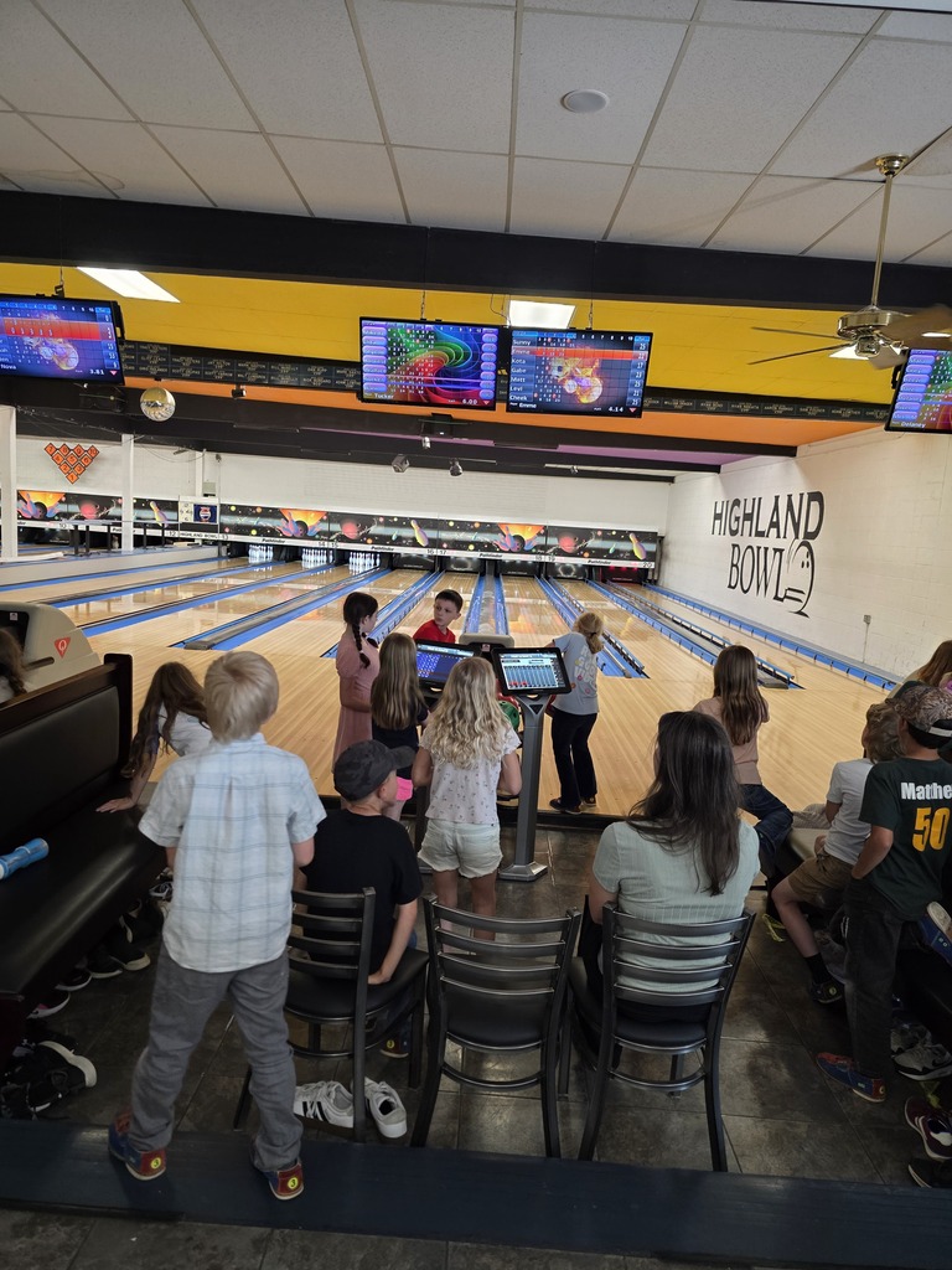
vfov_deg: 73.9
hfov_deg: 58.9
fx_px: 843
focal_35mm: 23
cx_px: 476
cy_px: 635
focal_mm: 6.3
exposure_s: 1/52.5
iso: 250
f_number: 1.7
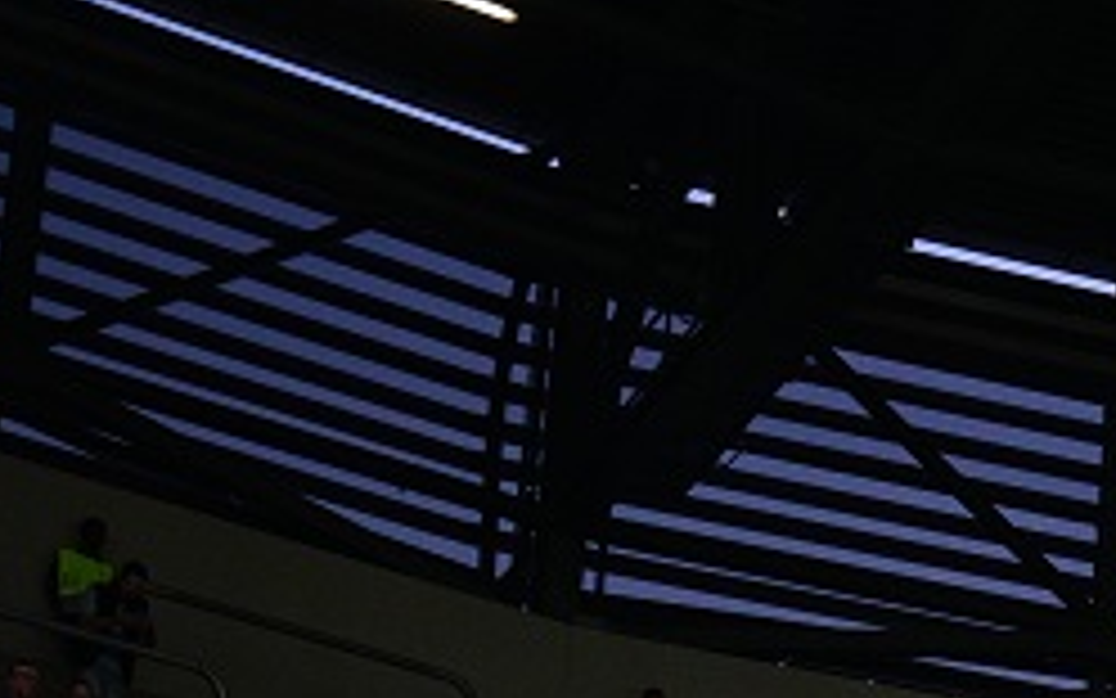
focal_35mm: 177
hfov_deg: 11.1
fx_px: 5383
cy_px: 1466
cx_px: 2002
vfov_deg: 7.1
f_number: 2.1
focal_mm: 44
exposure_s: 1/1000
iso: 2000
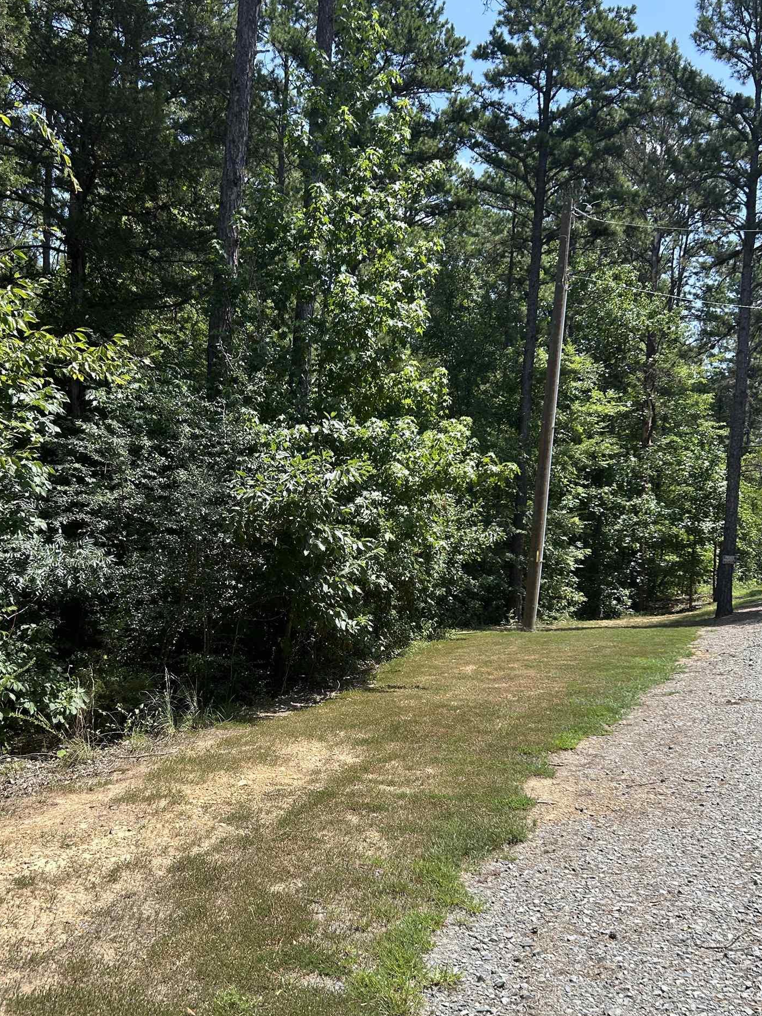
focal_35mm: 32
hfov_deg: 44.1
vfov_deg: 56.6
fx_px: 939
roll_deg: -3.5
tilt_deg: -3.7
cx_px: 353
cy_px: 586
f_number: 1.5
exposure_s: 1/1869
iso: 50
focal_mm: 5.7
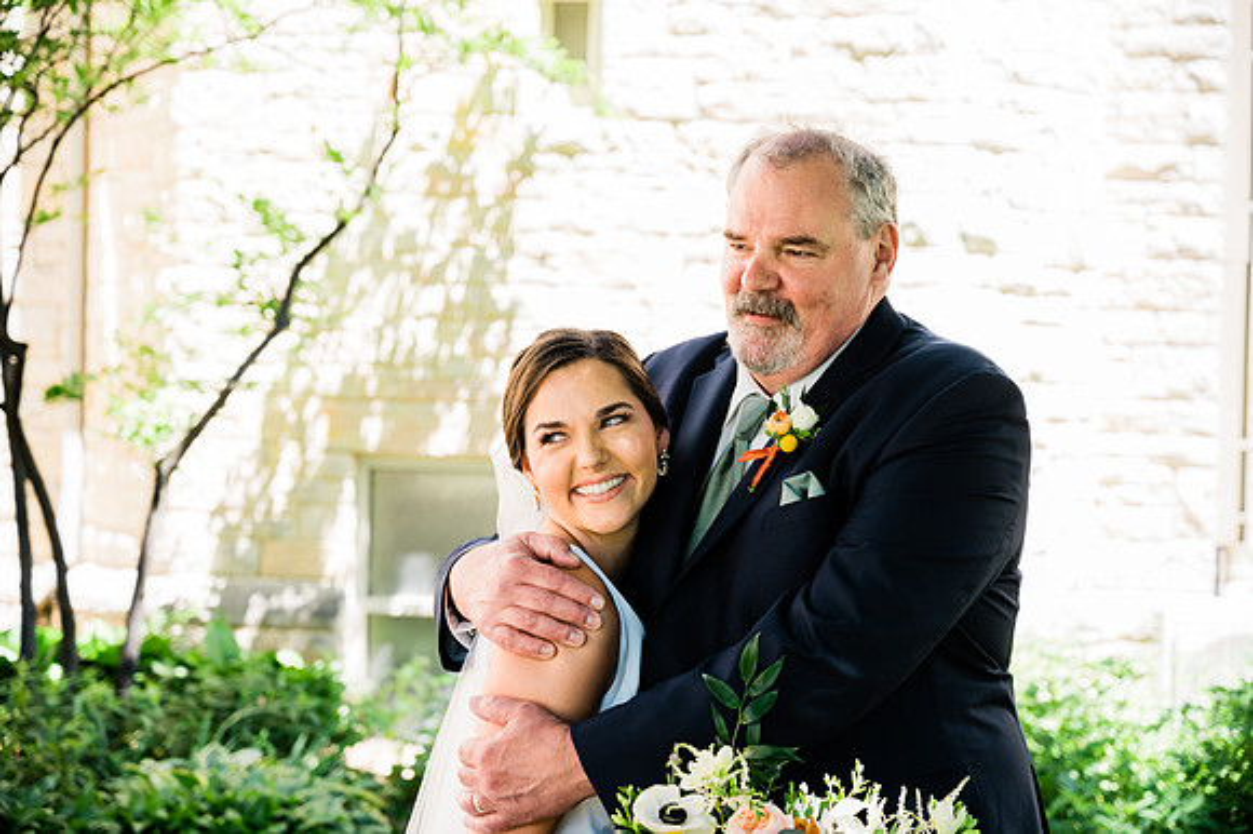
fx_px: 2191
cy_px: 417
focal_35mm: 63
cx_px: 626
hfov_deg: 31.9
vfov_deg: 21.5
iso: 320
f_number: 4
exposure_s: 1/320
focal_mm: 63
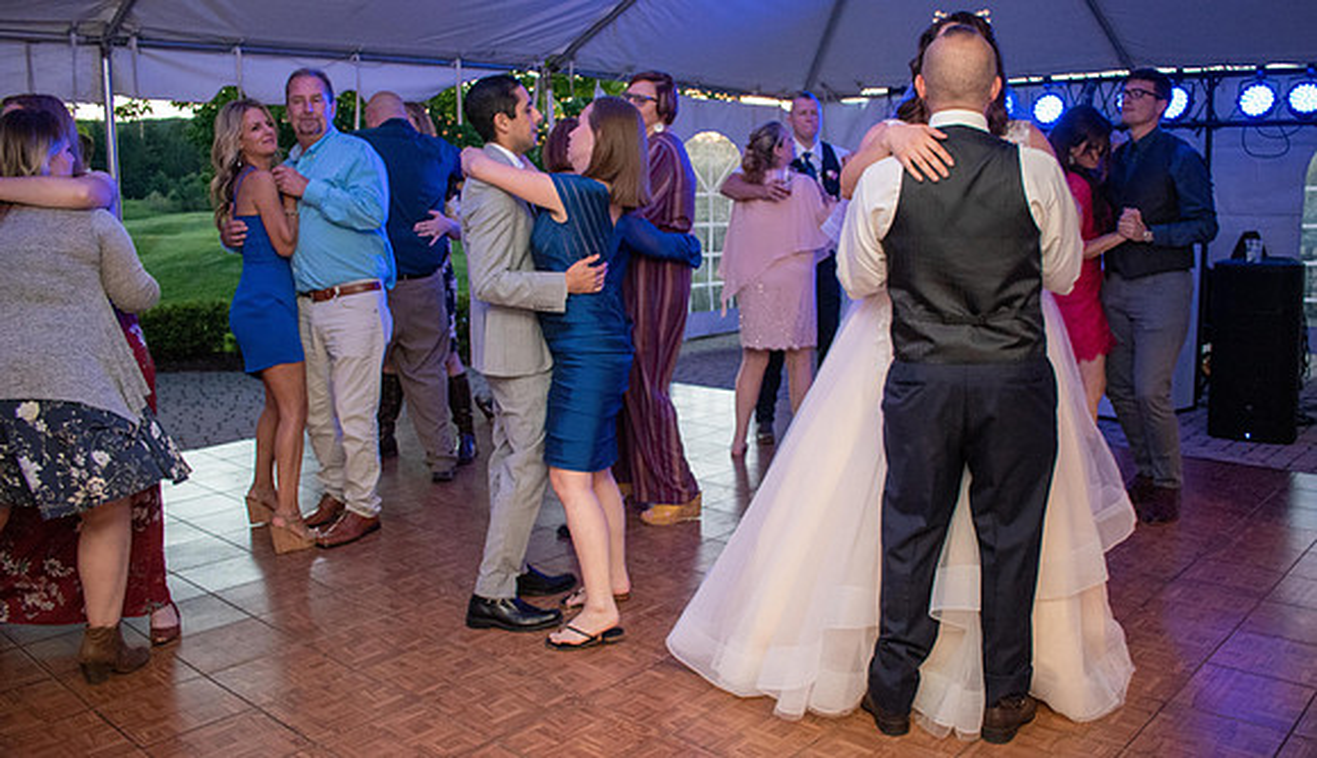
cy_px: 351
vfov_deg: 38.7
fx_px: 1080
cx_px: 720
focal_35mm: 31
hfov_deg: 62.6
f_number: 3.5
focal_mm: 18
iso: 2200
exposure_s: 1/60
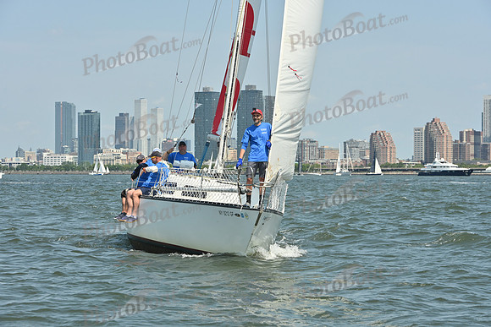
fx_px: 1432
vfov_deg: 13.0
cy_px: 164
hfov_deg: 19.5
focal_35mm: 105
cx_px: 246
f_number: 7.1
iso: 320
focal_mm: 105
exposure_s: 1/1250
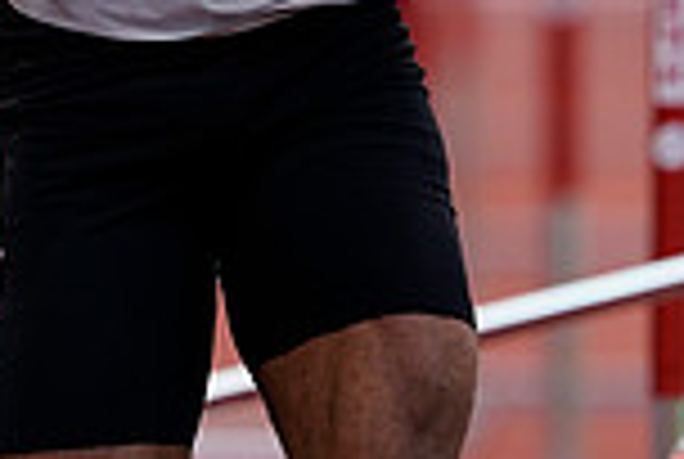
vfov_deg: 0.6
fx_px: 43538
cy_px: -358
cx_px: 248
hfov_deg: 0.9
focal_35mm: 2287
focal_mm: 600
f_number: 4
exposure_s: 1/1600
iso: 1000
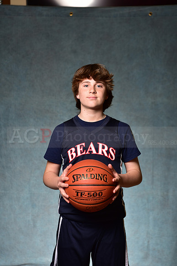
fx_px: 516
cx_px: 88
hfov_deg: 19.5
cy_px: 133
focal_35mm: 70
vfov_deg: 28.8
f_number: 4.5
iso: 100
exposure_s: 1/200
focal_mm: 70
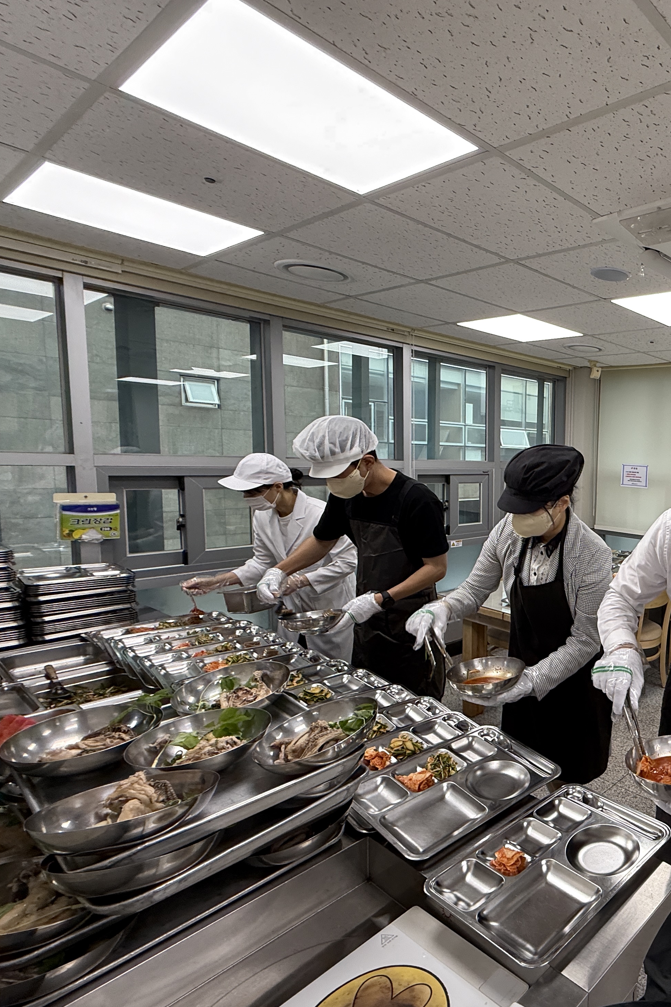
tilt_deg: -5.2
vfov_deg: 84.0
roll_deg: -2.4
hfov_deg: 50.2
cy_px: 512
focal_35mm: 20
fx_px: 559
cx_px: 670
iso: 80
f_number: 2.2
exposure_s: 1/99
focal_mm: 2.22
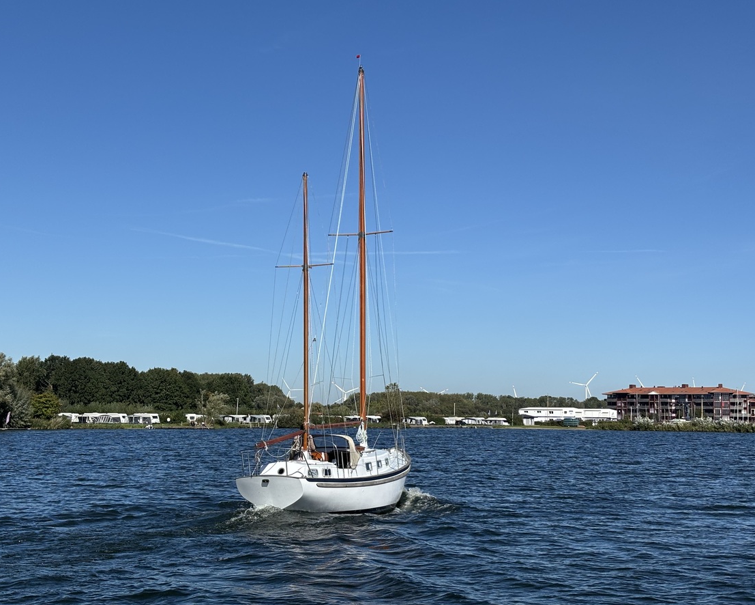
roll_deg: -0.6
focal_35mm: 55
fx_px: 1229
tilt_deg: +4.6
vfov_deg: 27.6
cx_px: 378
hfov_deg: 34.1
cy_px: 307
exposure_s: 1/4425
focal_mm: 5.96
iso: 40
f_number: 1.6
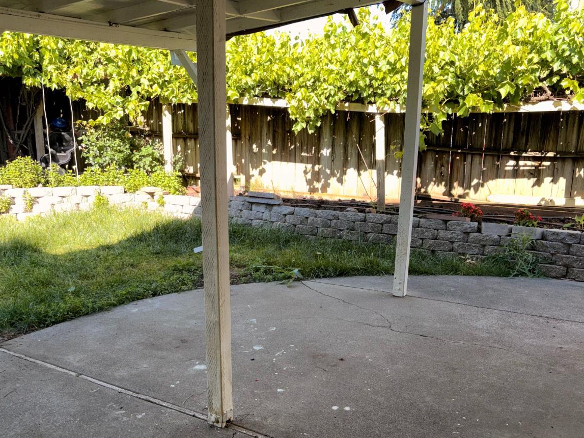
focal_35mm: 34
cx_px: 279
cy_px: 269
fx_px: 574
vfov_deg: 41.5
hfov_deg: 53.9
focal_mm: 5.96
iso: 50
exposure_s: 1/492
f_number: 1.6
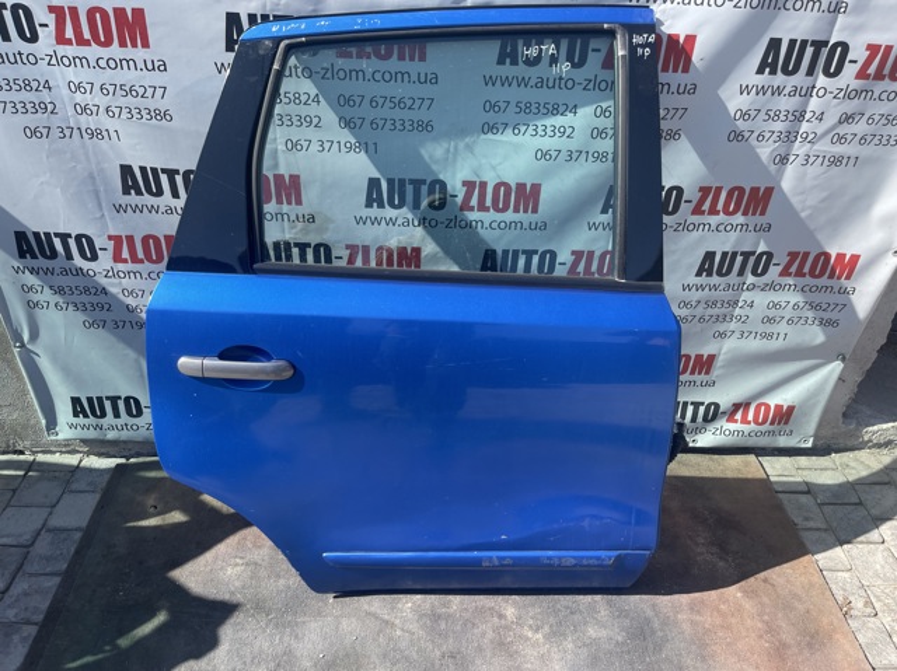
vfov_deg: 54.8
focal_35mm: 25
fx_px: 647
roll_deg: -3.3
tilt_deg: -35.6
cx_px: 448
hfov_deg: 69.4
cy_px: 336
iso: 32
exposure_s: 1/1020
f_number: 1.6
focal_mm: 5.1
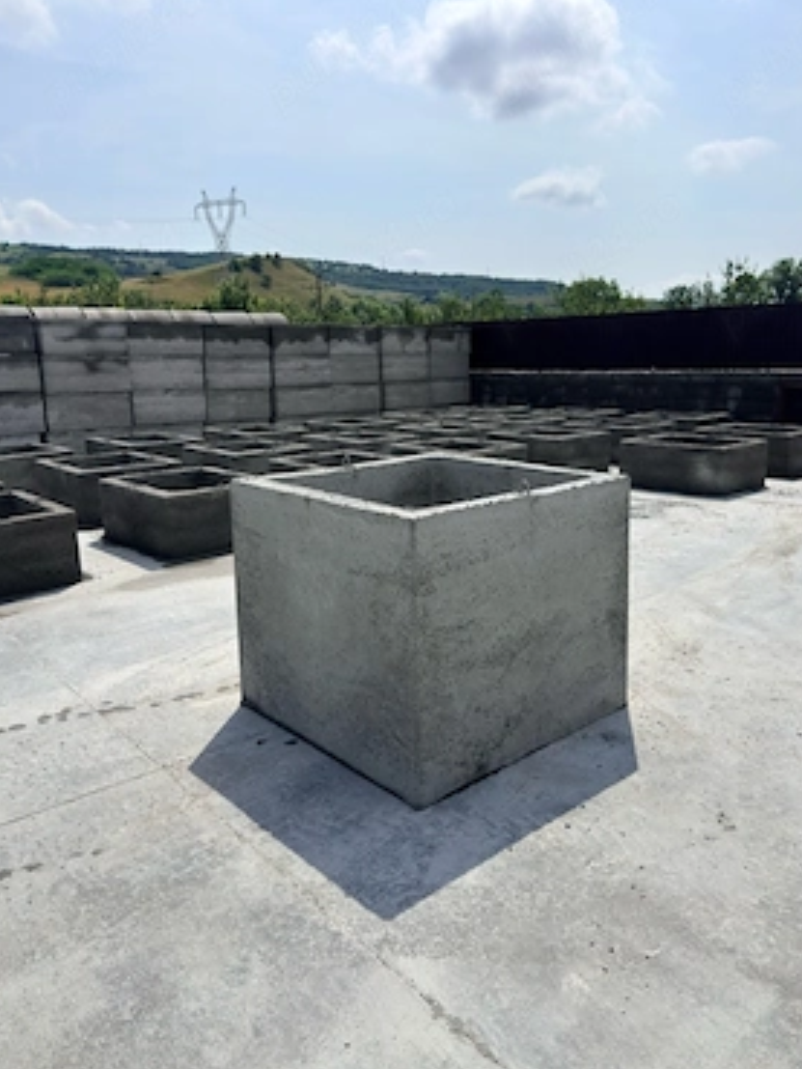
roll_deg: +1.1
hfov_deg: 53.1
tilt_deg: -12.3
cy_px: 524
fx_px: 803
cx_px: 420
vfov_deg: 67.3
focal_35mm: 26
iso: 64
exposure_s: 1/9615
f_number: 1.78
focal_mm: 6.76
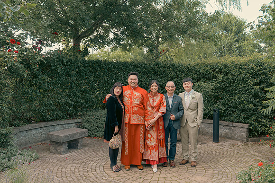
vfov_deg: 37.9
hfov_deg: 54.4
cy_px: 92
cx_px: 138
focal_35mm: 35
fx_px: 267
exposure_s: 1/160
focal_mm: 35
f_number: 5.6
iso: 500
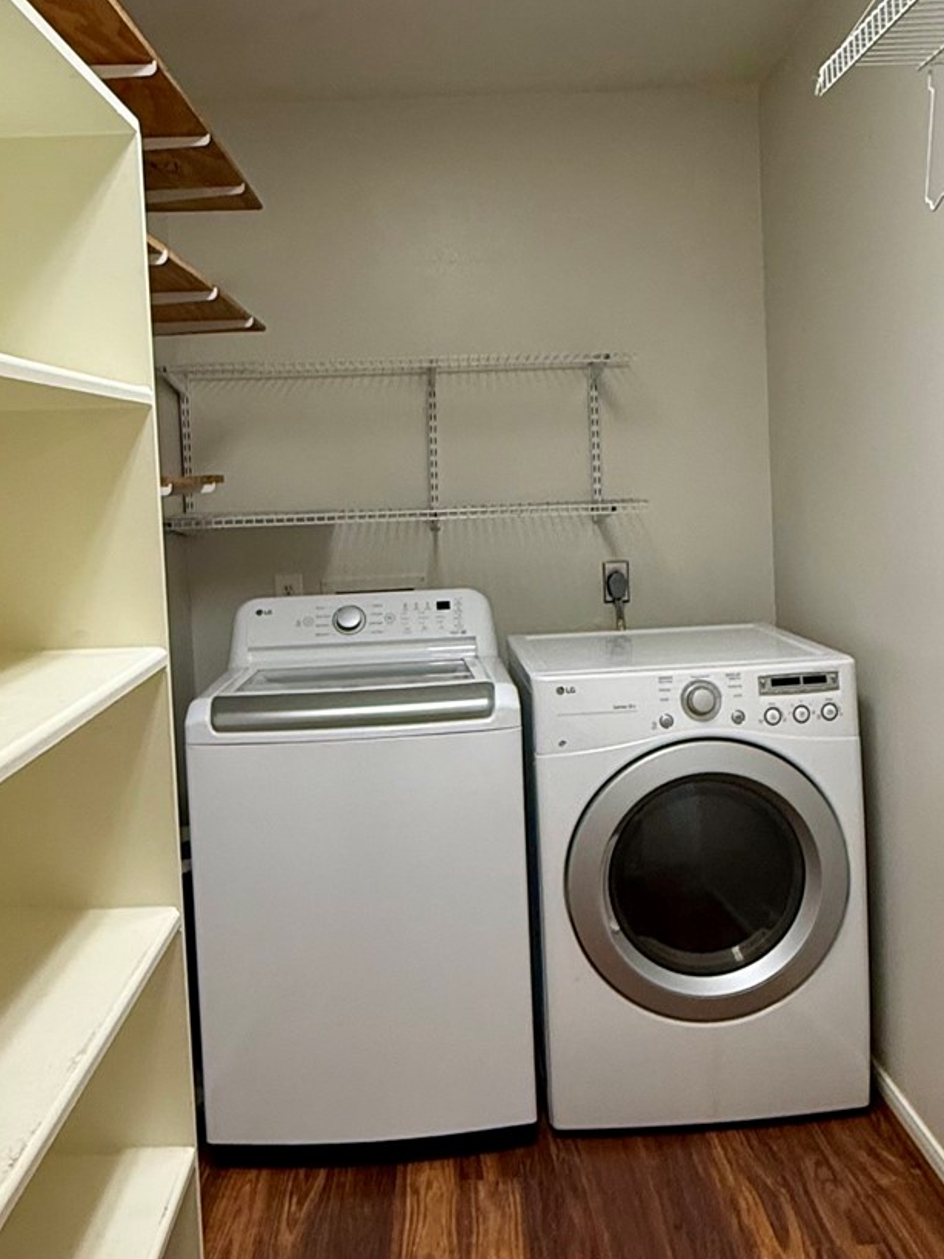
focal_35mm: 35
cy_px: 549
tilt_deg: -2.2
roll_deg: +2.4
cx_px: 475
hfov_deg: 40.7
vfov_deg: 52.5
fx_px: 1273
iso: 250
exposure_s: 1/60
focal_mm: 2.22
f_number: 2.2
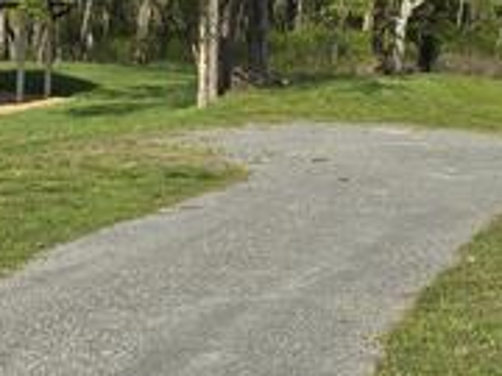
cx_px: -35
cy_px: -114
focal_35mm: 109
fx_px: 1581
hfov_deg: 17.5
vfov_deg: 13.1
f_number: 1.7
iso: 12
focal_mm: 6.3
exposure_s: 1/986
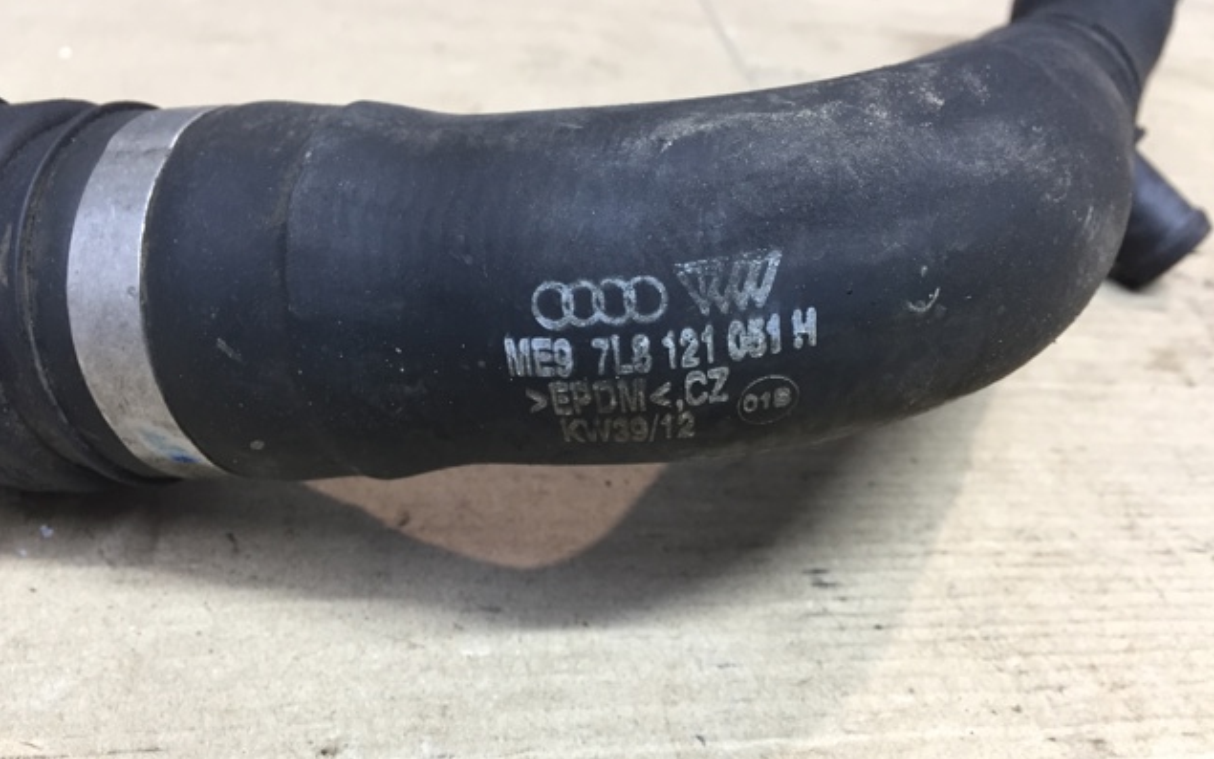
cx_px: 608
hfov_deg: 61.2
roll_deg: -8.0
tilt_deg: -37.0
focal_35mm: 31
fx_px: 1026
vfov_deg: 40.5
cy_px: 436
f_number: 2.2
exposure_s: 1/33
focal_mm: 4.15
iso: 160
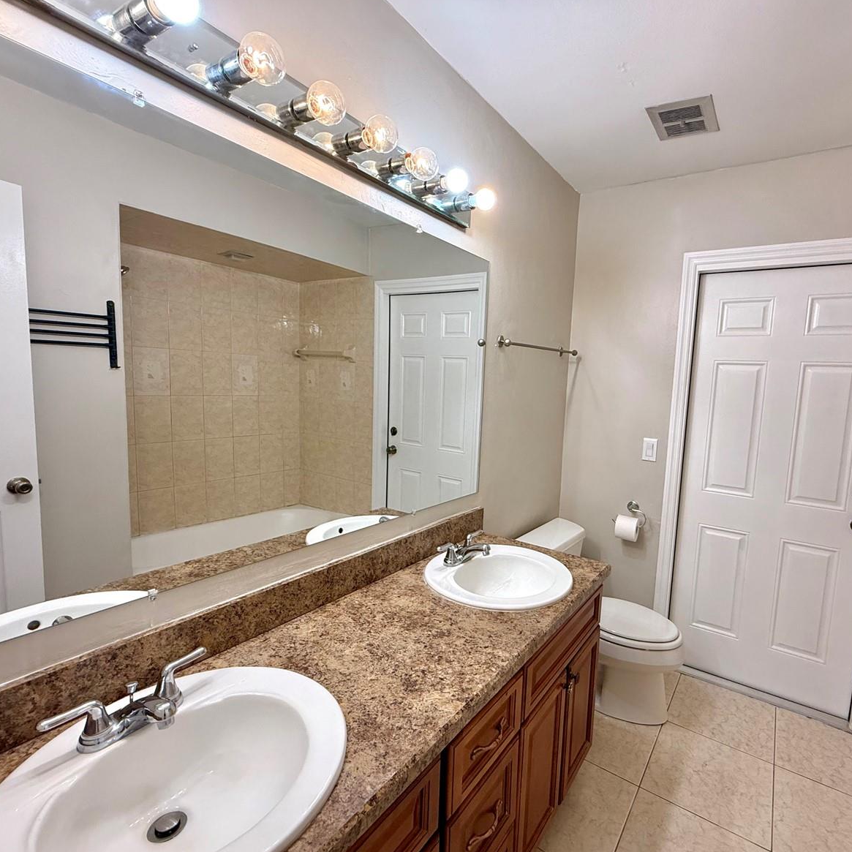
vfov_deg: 84.0
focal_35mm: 17
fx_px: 473
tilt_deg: -5.7
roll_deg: -2.7
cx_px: 498
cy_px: 431
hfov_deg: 83.2
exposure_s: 1/120
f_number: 2.2
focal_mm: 2.22
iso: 160
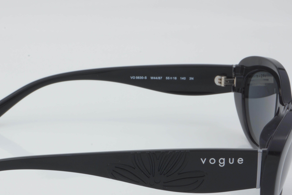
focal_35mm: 106
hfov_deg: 19.2
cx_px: 105
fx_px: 860
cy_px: 133
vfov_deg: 12.9
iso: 100
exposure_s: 1/3
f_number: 32
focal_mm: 50
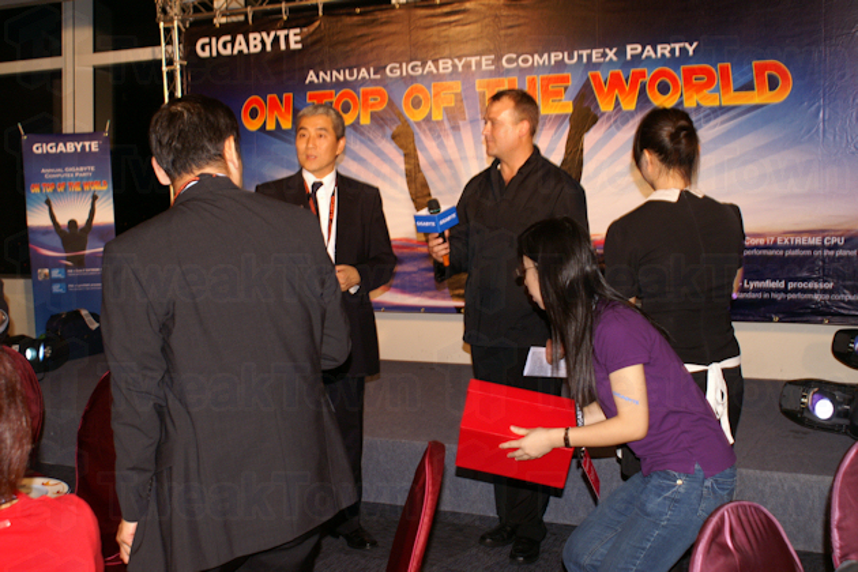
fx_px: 1072
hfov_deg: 43.6
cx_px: 429
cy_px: 286
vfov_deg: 29.9
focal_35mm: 45
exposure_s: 1/60
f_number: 5
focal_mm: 30
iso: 400
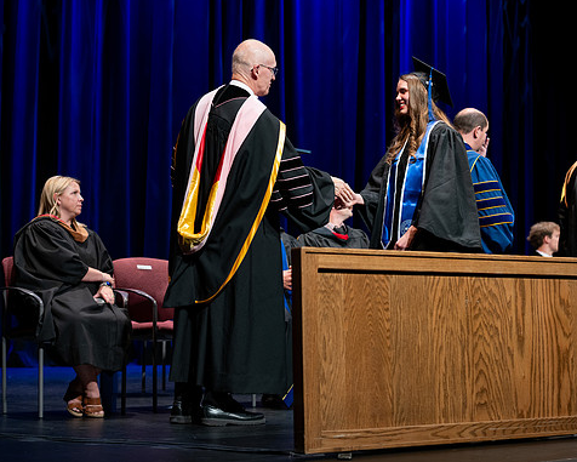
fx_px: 1366
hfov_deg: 23.8
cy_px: 230
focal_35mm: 80
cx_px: 345
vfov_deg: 19.2
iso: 500
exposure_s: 1/250
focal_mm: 70
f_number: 2.8
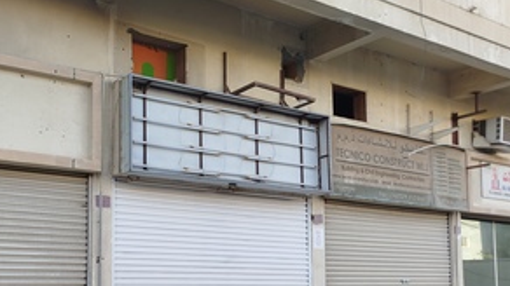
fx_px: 554
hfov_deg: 48.1
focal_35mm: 41
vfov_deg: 28.2
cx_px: 148
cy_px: 240
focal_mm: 5.31
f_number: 1.7
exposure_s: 1/129
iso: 50
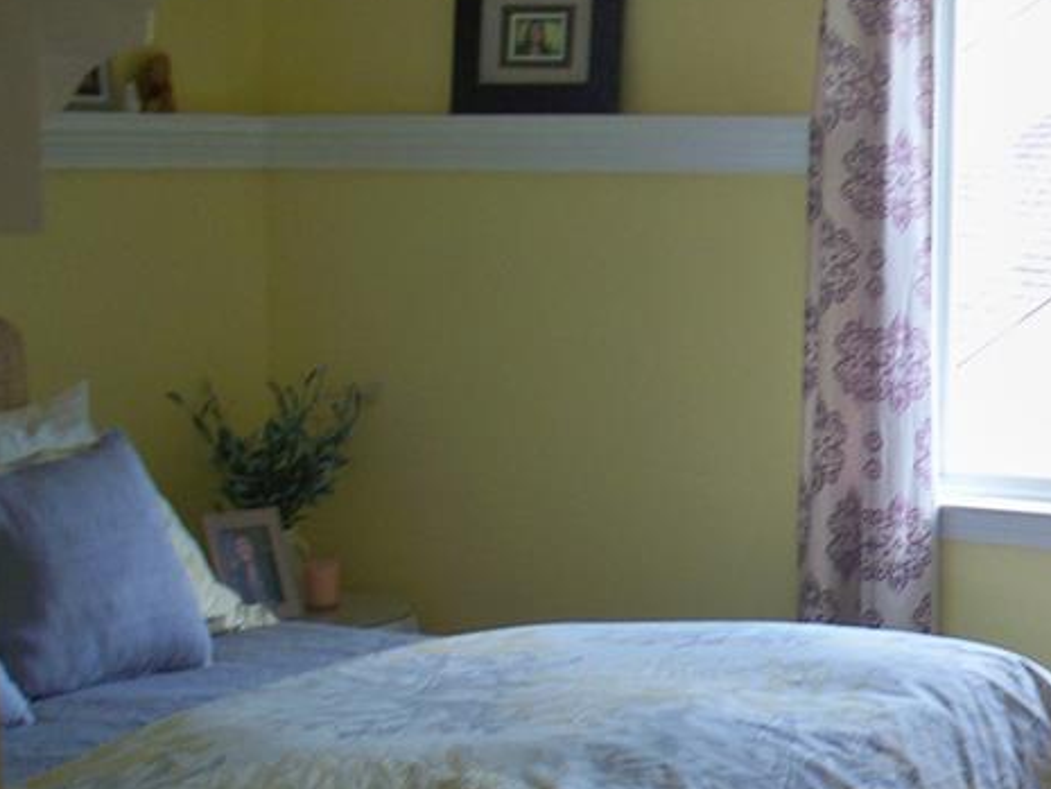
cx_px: 1112
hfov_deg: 23.9
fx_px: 2338
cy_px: 509
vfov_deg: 19.1
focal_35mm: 77
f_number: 2.8
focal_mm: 7.54
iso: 80
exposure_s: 1/60
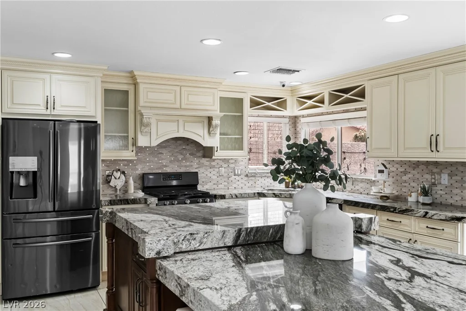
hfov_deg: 60.3
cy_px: 156
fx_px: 401
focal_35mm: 31
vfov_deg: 42.3
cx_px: 233
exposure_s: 1/40
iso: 500
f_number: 8
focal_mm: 21
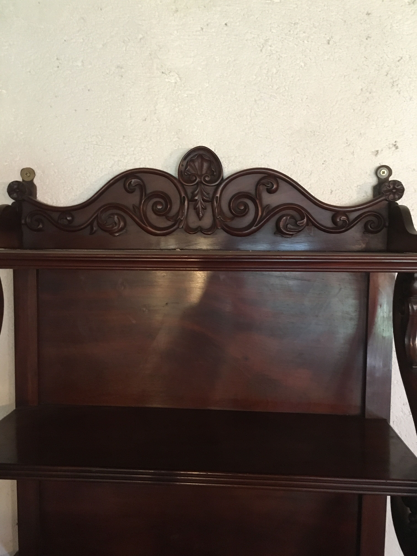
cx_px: 208
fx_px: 466
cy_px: 278
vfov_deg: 61.7
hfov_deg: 48.2
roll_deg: -0.3
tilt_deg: -3.7
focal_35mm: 29
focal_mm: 4.15
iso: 500
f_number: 2.2
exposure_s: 1/17
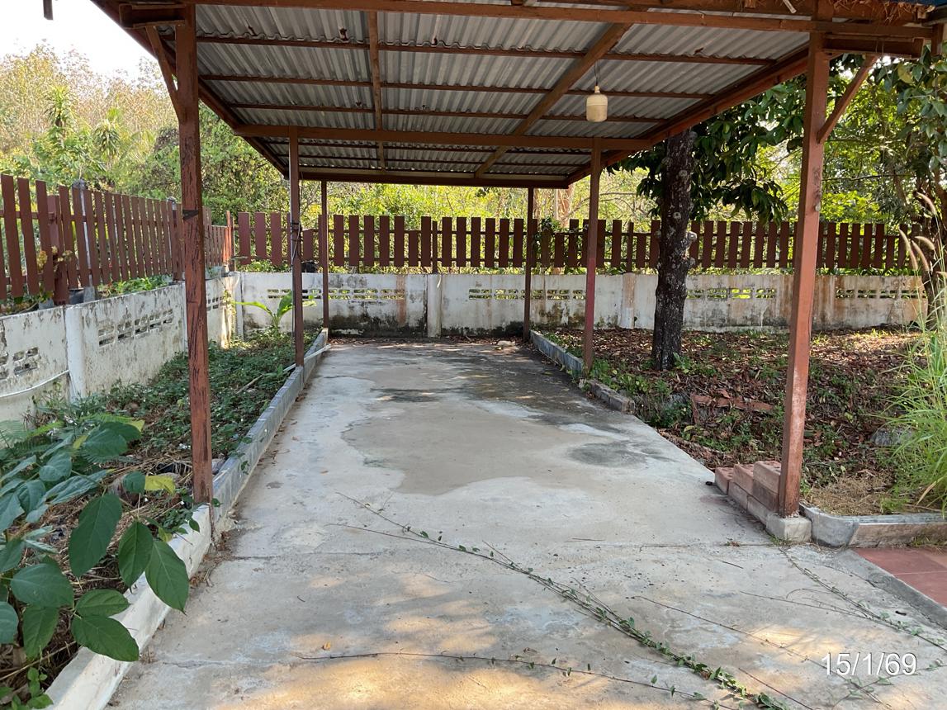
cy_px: 355
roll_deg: -1.0
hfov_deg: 61.7
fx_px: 793
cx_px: 474
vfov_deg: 48.2
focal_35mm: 29
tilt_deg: -10.1
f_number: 1.8
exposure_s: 1/122
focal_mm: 3
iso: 16
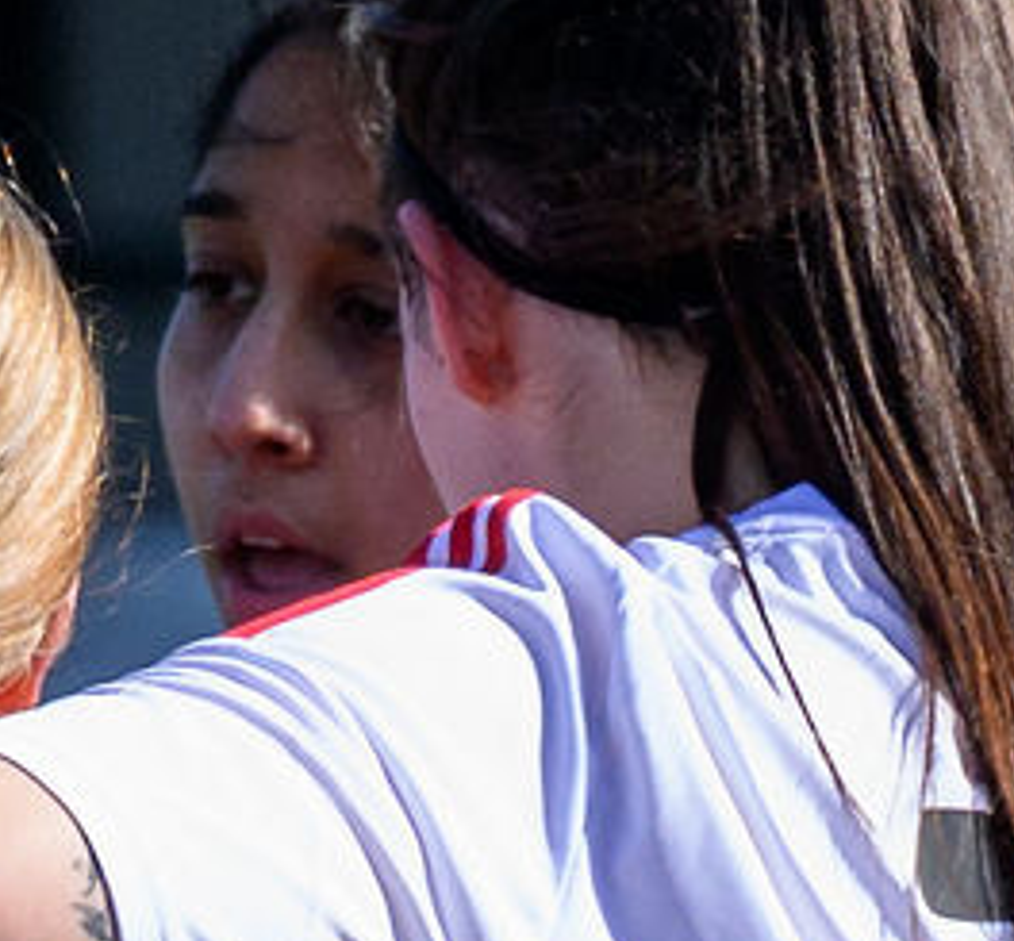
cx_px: -103
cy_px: 574
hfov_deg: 0.6
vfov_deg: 0.5
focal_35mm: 3244
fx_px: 103713
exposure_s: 1/1000
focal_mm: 220
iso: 280
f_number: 5
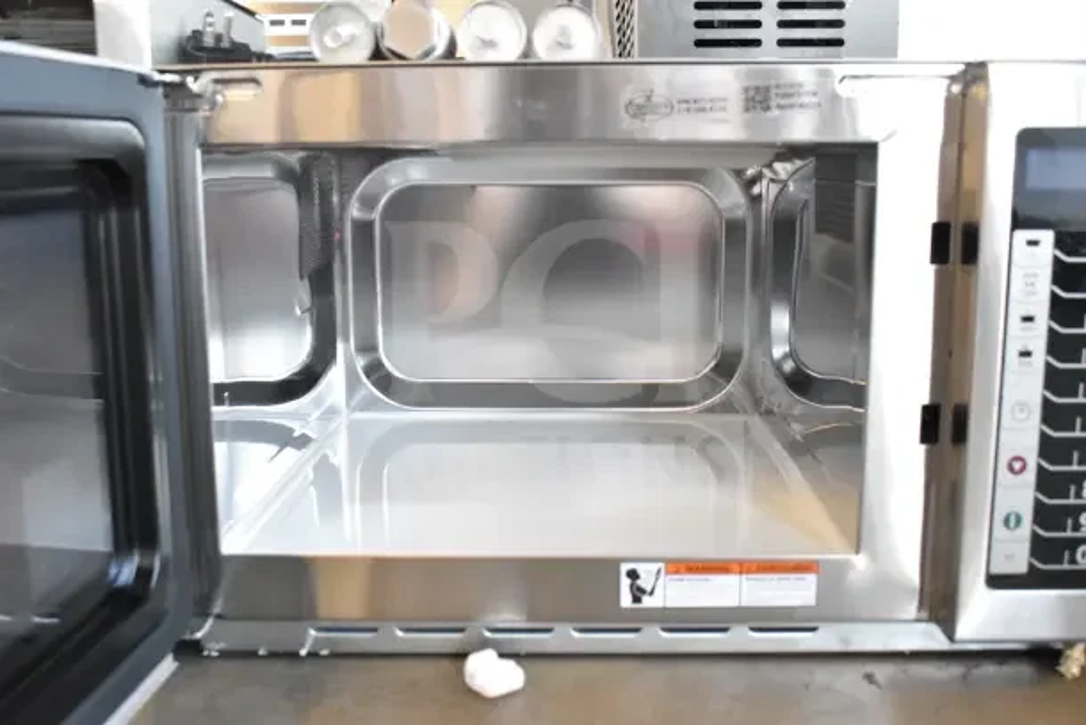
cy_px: 362
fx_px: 1086
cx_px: 543
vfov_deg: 36.9
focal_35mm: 36
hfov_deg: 53.1
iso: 6400
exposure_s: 1/160
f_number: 6.3
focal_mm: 24
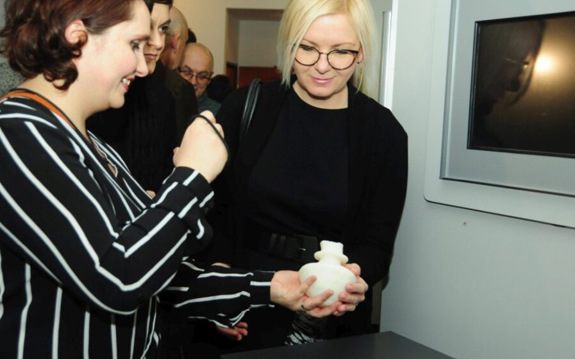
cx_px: 266
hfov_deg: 39.8
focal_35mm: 51
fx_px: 793
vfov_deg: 25.6
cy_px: 180
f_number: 4
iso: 800
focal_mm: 29
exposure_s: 1/125
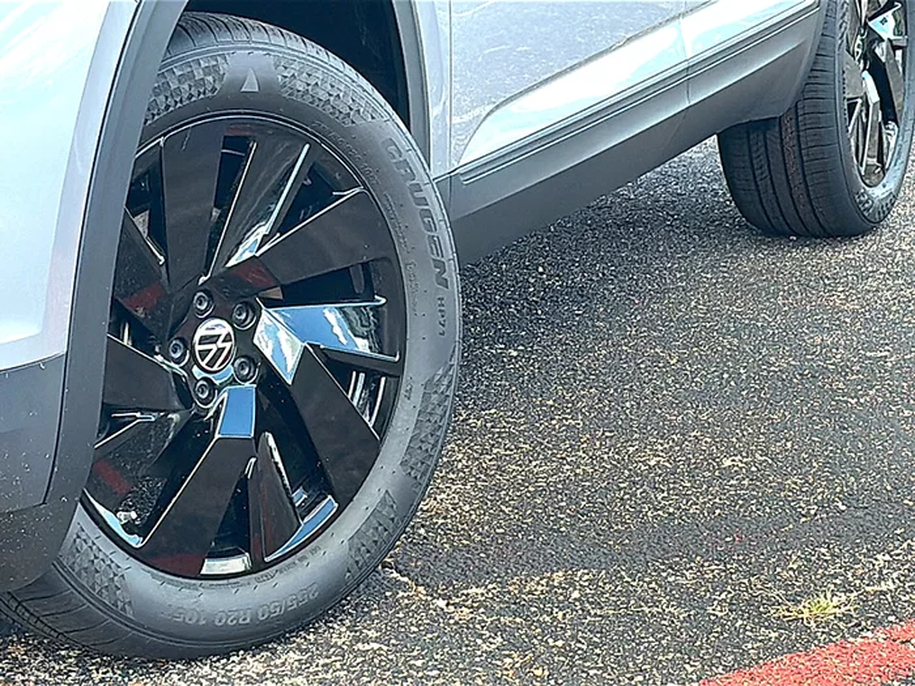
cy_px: 343
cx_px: 458
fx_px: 2643
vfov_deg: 14.8
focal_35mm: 100
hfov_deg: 19.6
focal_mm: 6.86
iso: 80
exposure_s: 1/725
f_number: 1.78
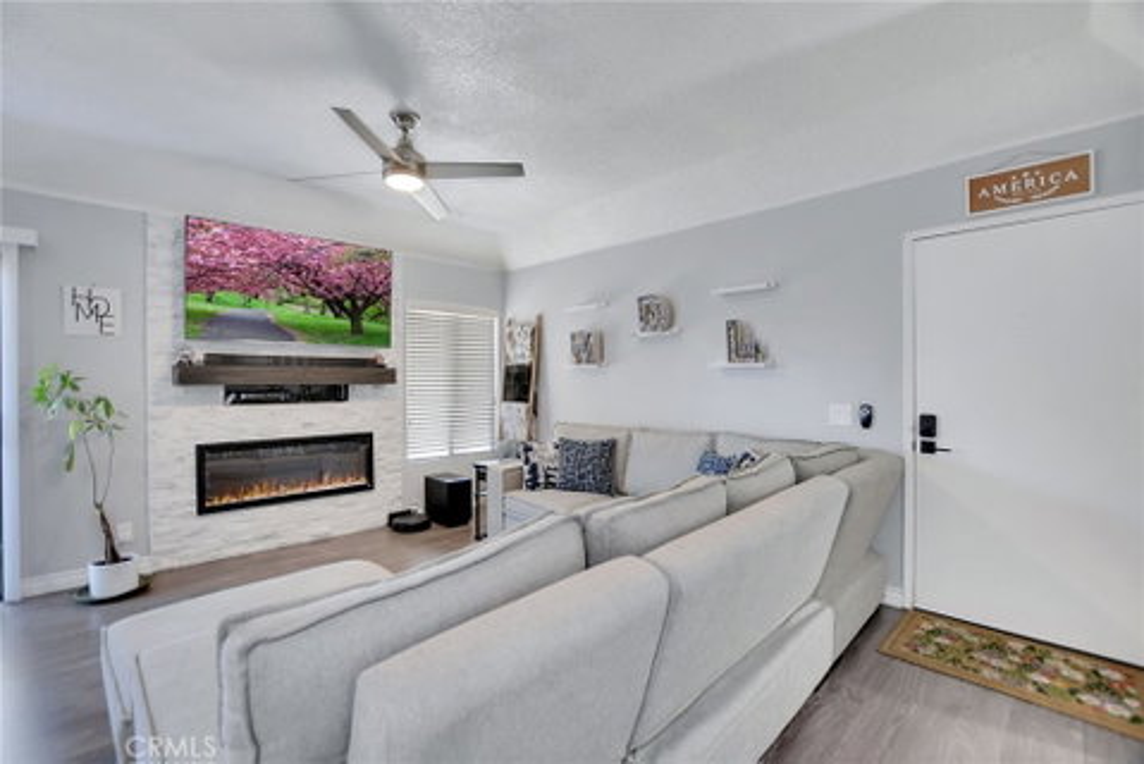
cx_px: 572
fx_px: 477
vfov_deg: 77.4
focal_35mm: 15
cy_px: 382
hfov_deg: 100.4
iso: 1250
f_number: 4.5
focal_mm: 10
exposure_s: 1/80
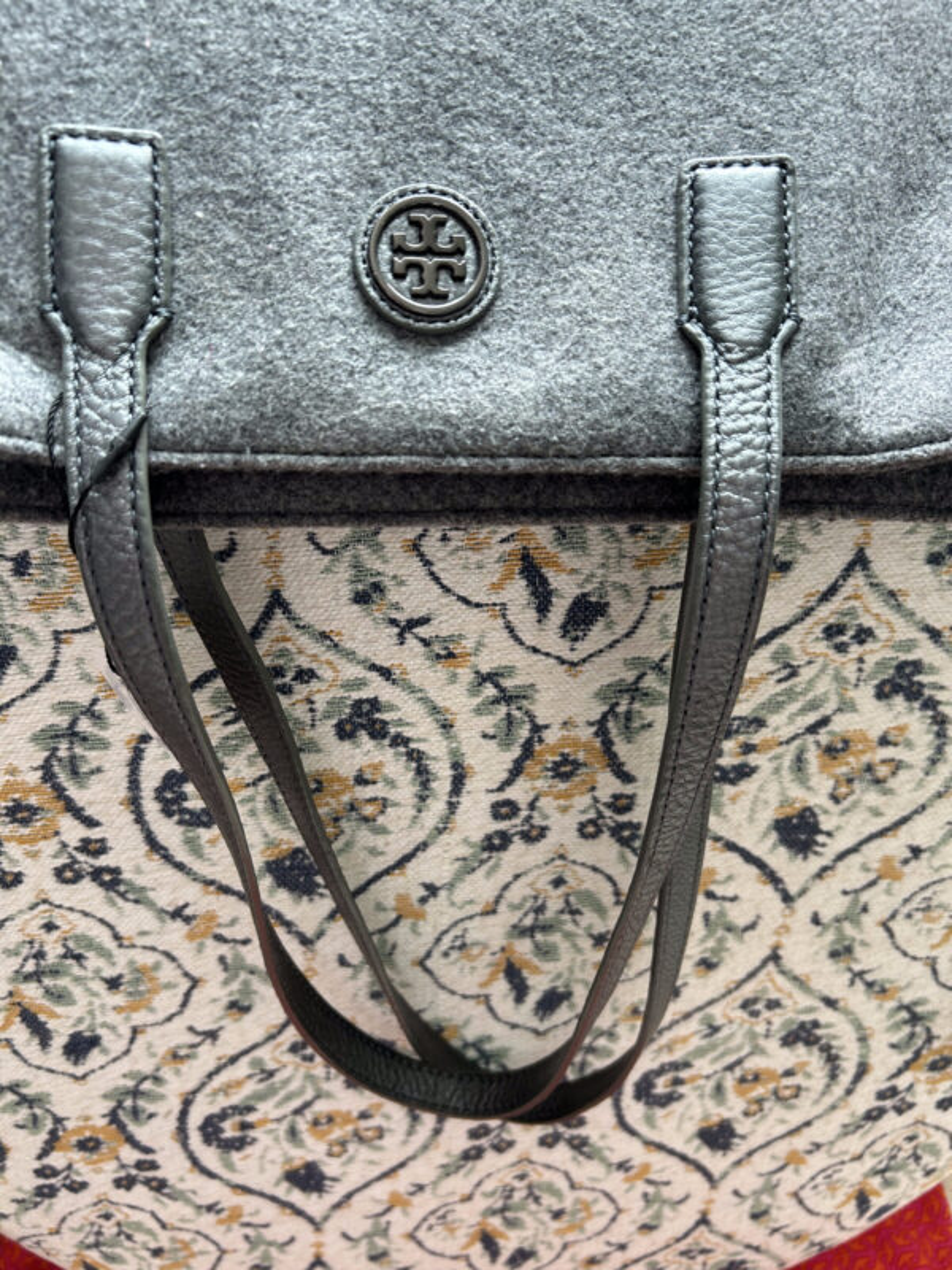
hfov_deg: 53.1
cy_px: 635
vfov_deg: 67.3
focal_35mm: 26
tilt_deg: -51.7
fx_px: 953
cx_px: 476
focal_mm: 5.7
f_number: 1.5
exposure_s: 1/121
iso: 100
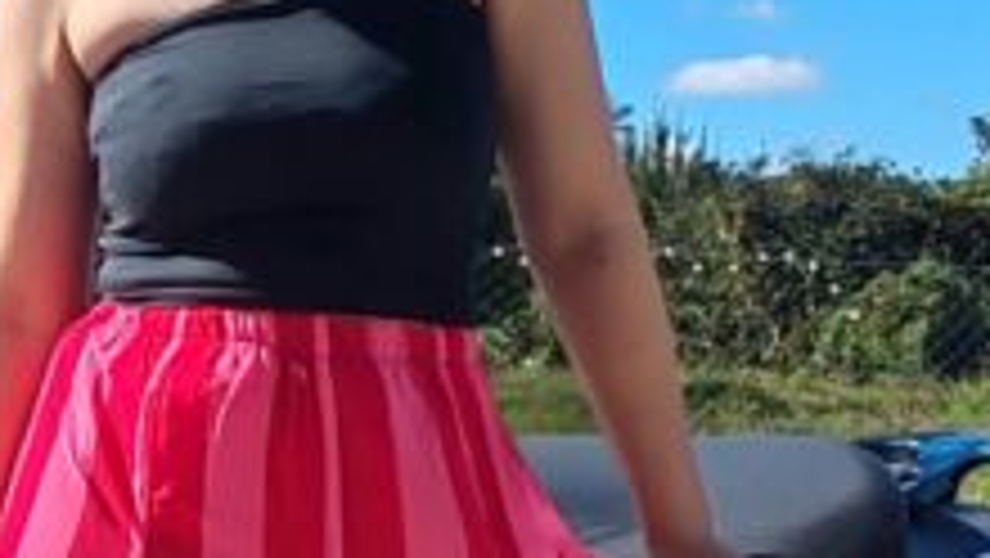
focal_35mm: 87
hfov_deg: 23.8
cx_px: 108
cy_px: 378
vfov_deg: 13.9
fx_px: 2285
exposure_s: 1/1100
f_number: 2.2
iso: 50
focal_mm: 1.96
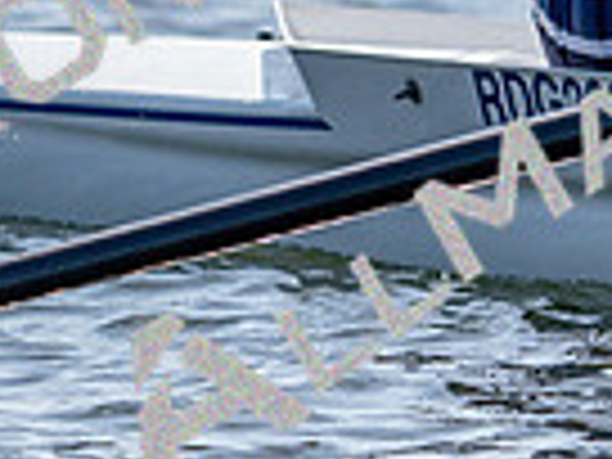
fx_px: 14533
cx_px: 1044
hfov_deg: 2.4
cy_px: -187
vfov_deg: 1.8
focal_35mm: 822
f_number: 5.6
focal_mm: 200
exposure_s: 1/2000
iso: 250
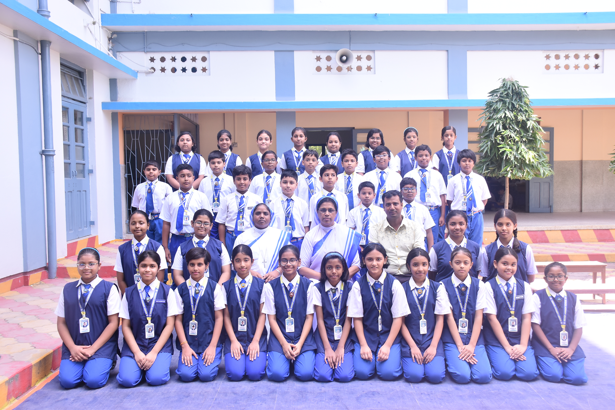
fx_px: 589
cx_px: 308
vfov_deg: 38.4
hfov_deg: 55.1
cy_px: 205
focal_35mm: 34
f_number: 5
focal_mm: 23
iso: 400
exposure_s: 1/160
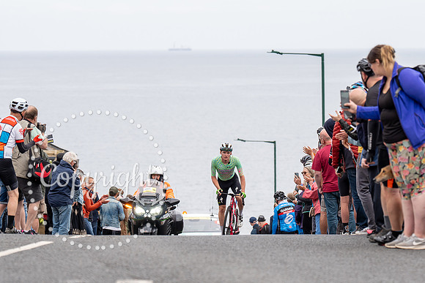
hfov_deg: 10.3
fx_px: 2356
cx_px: 272
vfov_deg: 6.9
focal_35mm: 200
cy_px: 133
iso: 320
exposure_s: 1/1000
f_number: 3.5
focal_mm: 122
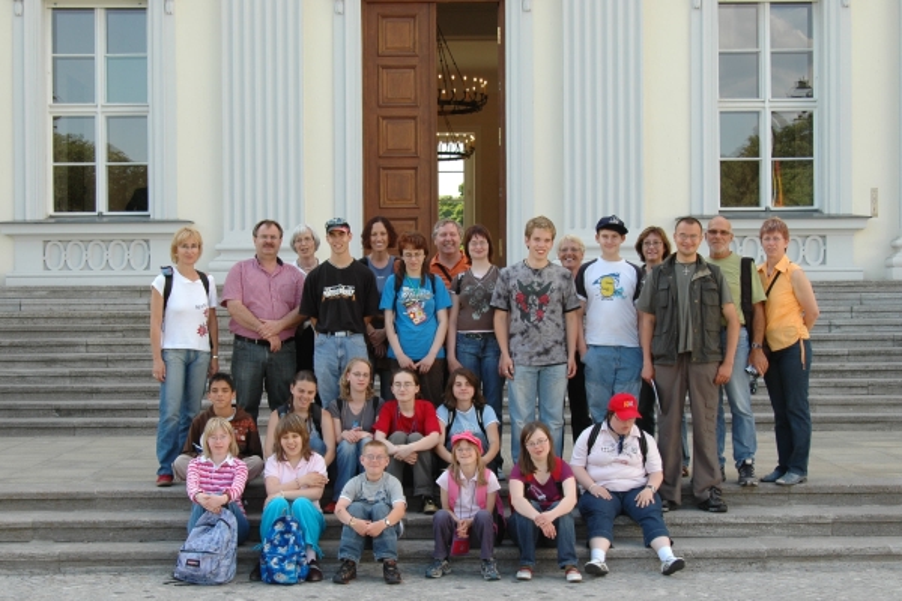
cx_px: 451
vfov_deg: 23.8
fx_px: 1428
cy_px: 300
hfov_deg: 35.1
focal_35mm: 57
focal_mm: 38
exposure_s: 1/200
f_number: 7.1
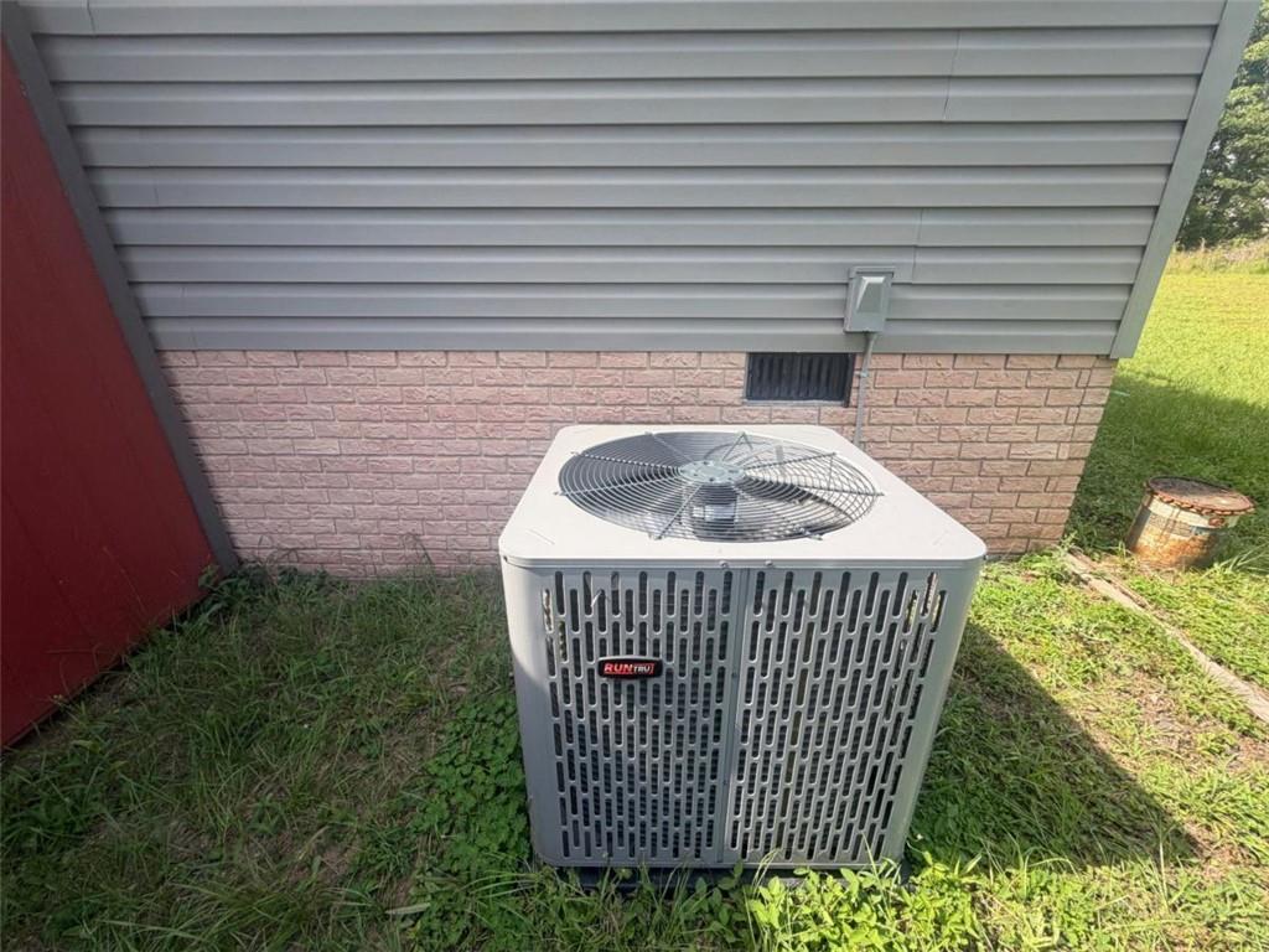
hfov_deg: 102.1
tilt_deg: -19.1
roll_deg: +0.5
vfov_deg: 85.7
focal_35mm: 14
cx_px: 634
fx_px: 513
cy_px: 476
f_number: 2.2
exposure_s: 1/301
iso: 50
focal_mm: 2.22
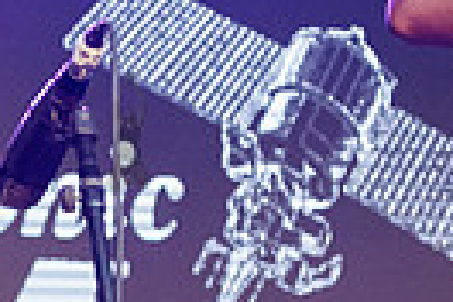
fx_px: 3020
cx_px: -13
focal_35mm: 240
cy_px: 110
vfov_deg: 5.7
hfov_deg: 8.5
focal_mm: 48
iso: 4000
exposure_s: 1/1250
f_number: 3.5
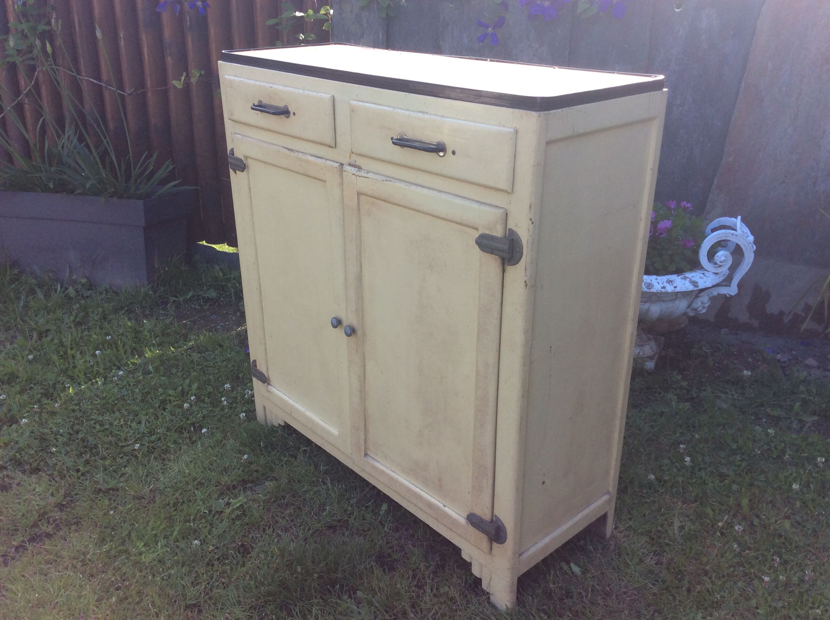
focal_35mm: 32
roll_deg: +0.0
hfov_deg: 56.9
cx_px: 415
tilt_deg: -24.8
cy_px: 310
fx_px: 766
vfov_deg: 44.1
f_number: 2.4
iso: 32
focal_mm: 3.3
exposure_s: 1/160
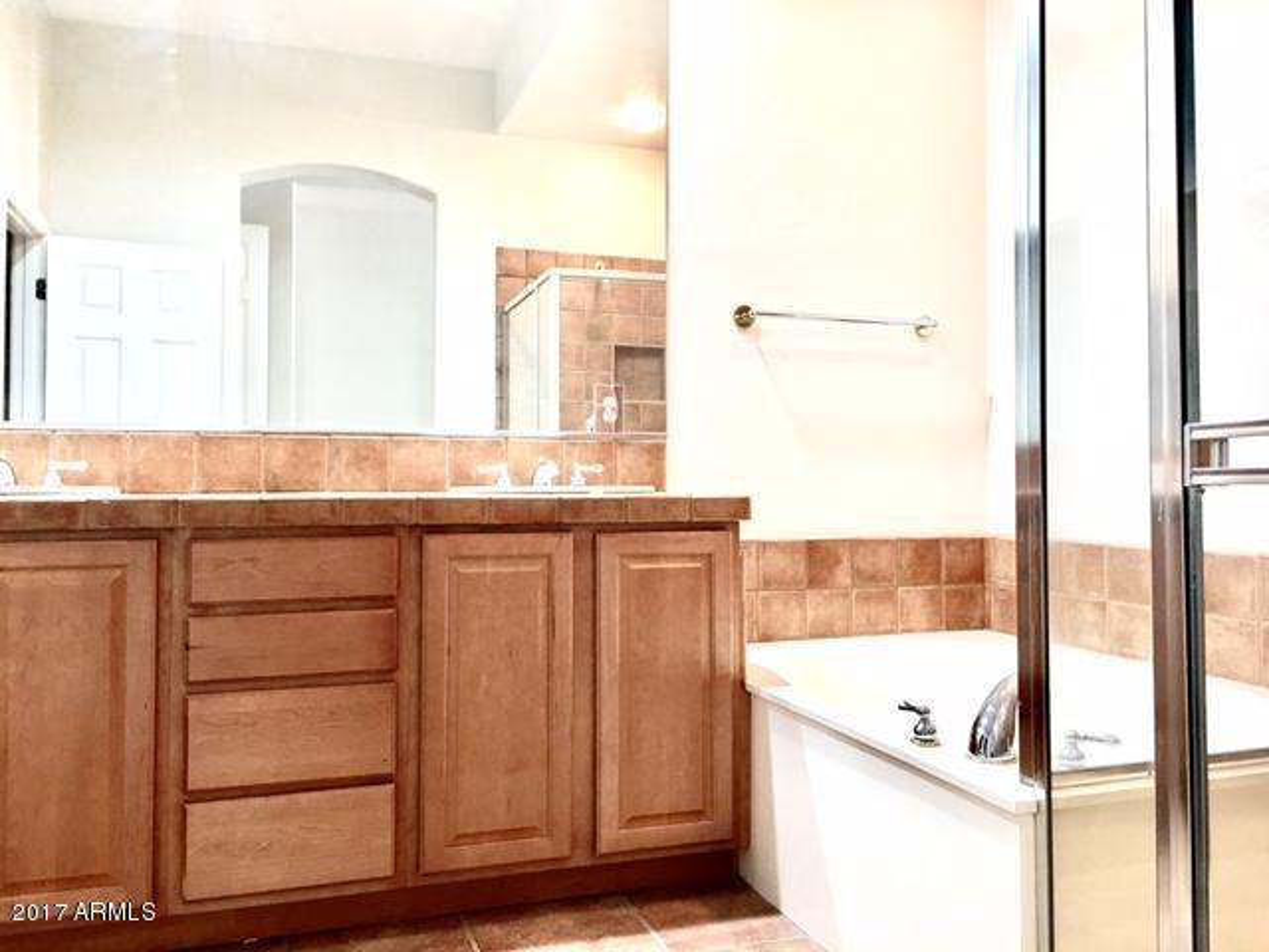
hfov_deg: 61.7
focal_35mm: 29
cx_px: 634
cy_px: 476
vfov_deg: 48.2
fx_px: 1063
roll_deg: -0.3
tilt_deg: +1.1
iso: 50
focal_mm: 4.15
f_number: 2.2
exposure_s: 1/15
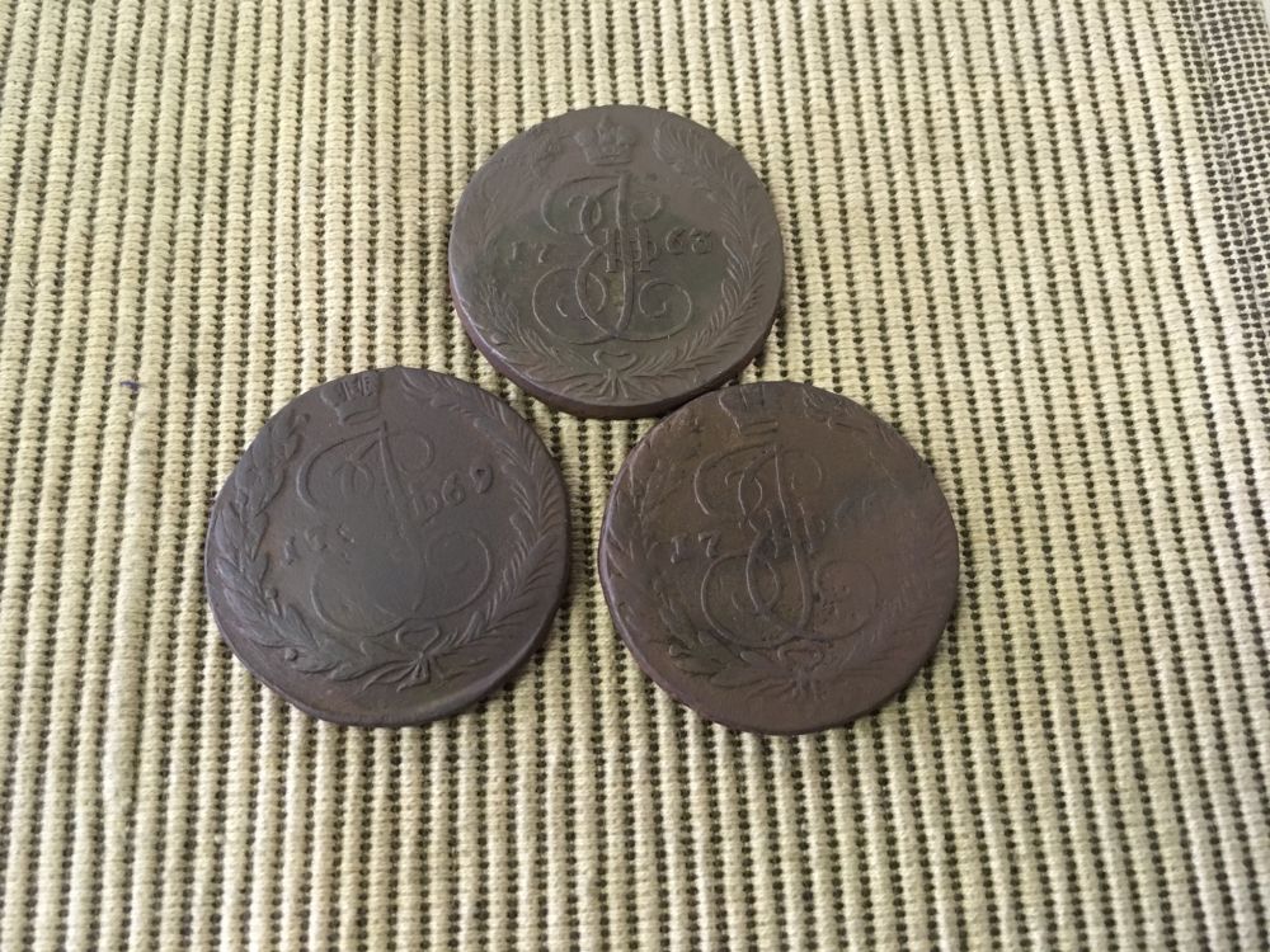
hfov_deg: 61.7
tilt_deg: -73.7
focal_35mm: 29
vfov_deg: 48.2
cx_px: 635
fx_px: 1064
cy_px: 476
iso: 200
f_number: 2.2
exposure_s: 1/30
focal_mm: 4.15
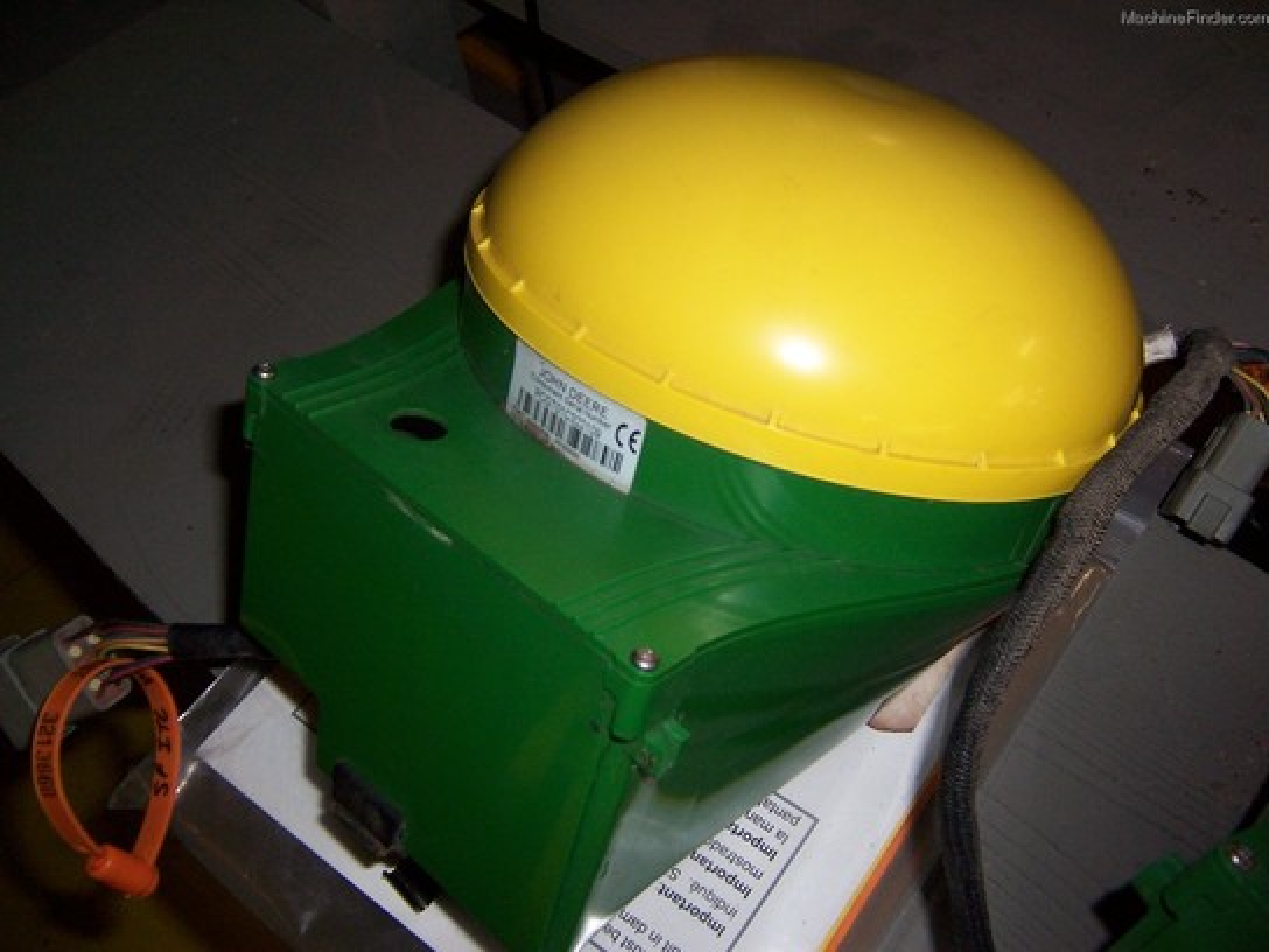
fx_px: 1210
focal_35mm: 33
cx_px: 634
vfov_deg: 42.9
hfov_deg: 55.4
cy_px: 476
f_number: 2.8
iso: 140
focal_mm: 5.5
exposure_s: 1/60
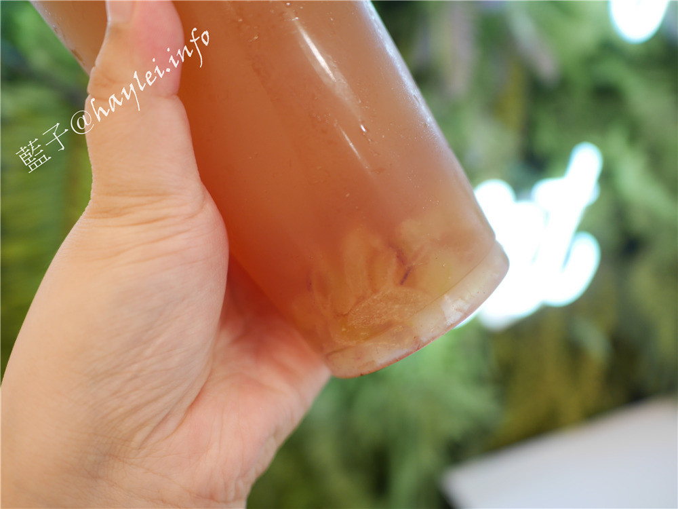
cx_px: 339
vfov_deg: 46.8
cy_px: 254
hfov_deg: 60.0
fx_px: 588
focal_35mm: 30
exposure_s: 1/80
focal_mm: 15
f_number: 1.8
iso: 200
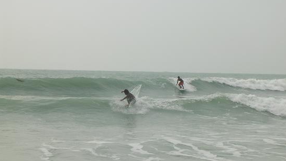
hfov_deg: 17.0
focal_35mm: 126
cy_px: 103
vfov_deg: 9.6
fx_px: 955
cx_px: 143
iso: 50
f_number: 4.9
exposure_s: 1/594
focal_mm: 17.4
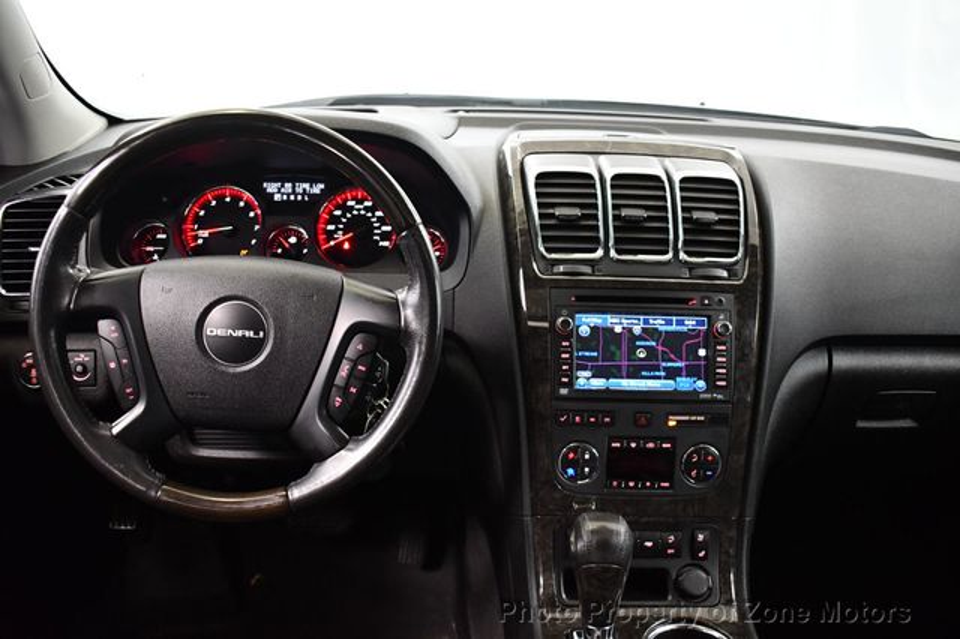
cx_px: 480
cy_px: 320
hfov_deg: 55.8
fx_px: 906
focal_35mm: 34
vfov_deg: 38.8
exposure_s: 1/60
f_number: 3.8
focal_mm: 23
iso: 4000
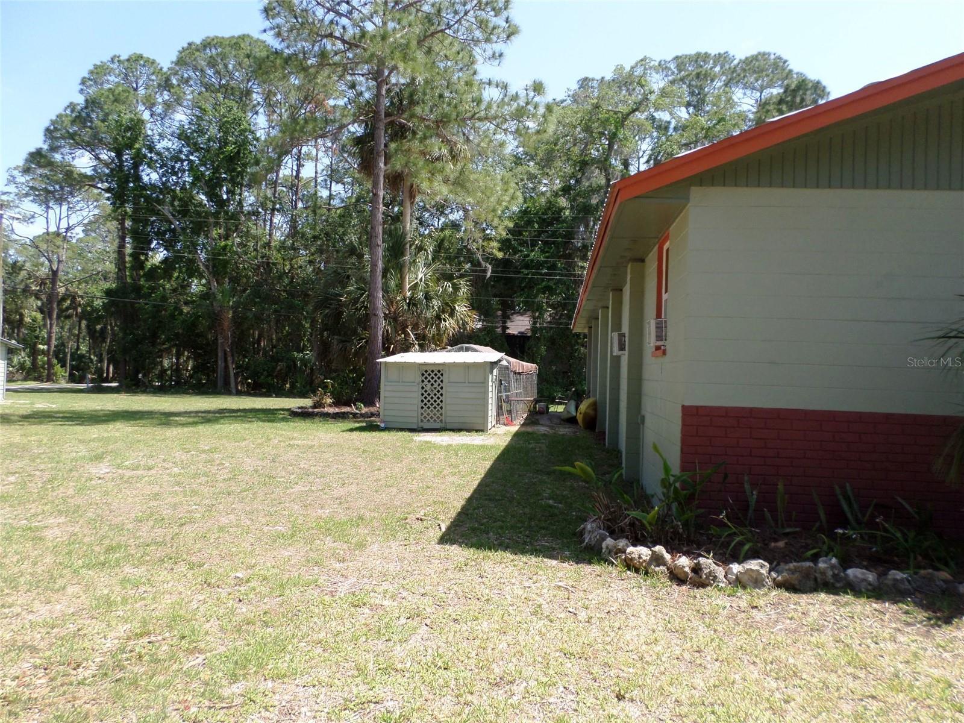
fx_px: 696
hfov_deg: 69.4
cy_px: 362
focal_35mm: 25
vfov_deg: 54.9
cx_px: 482
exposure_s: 1/750
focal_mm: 4.5
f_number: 2.5
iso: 80
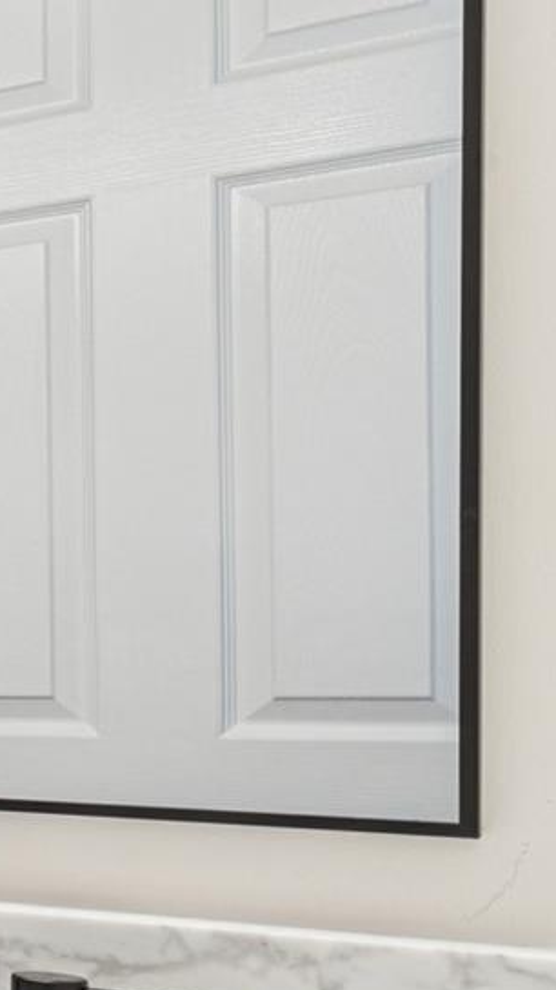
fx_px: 1674
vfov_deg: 32.6
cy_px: 686
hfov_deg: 10.7
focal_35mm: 64
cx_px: -1212
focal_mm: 16.2
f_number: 13
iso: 100
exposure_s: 1/1.67
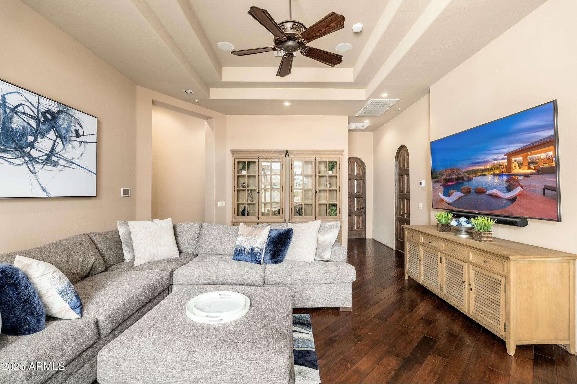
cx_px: 288
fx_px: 256
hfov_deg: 96.7
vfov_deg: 73.7
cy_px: 192
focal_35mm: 16
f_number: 8
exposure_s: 1/200
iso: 250
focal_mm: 16
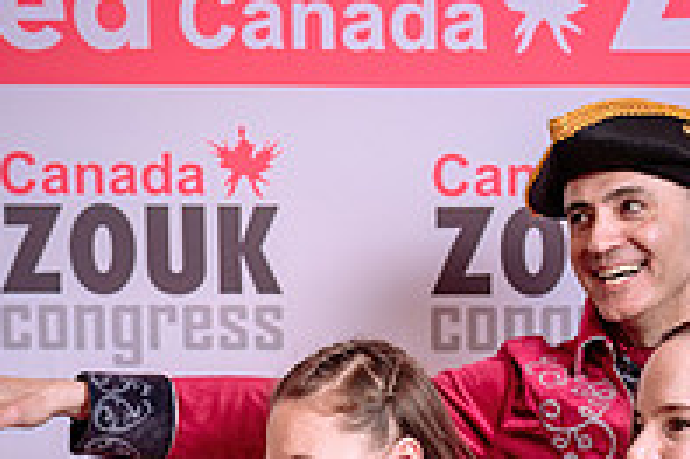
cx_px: 557
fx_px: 2030
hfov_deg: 19.1
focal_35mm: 106
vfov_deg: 12.6
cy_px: 527
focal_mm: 34.5
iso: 100
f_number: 5
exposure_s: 1/160
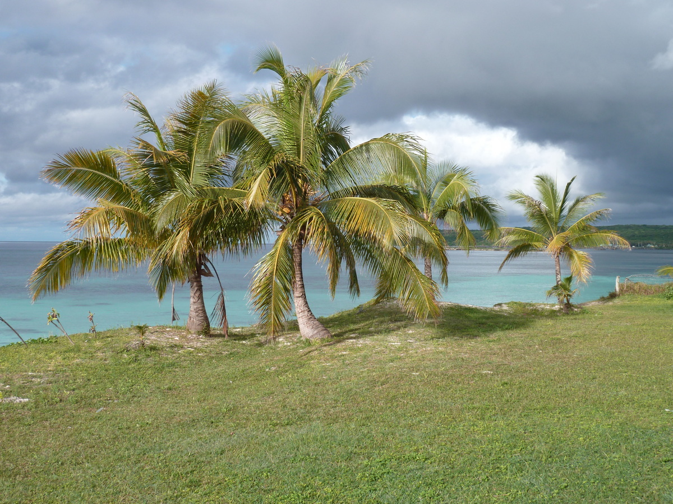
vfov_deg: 32.9
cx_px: 336
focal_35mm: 44
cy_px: 252
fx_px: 855
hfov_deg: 42.9
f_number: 3.7
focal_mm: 7.3
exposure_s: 1/500
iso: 80
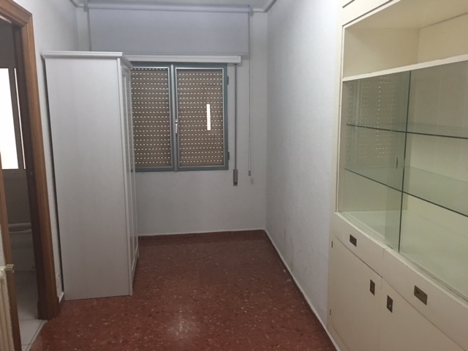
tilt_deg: -9.1
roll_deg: +0.3
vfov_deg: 48.2
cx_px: 234
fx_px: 392
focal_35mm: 29
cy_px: 176
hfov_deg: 61.7
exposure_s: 1/4
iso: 80
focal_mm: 4.15
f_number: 2.2
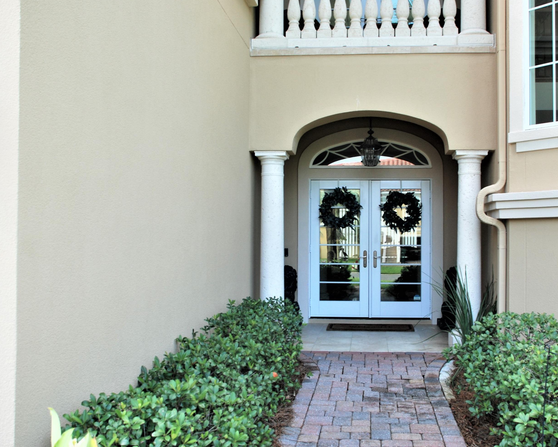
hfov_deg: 47.8
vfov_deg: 39.2
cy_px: 227
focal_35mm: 38
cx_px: 322
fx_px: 628
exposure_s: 1/100
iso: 200
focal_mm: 22
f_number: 5
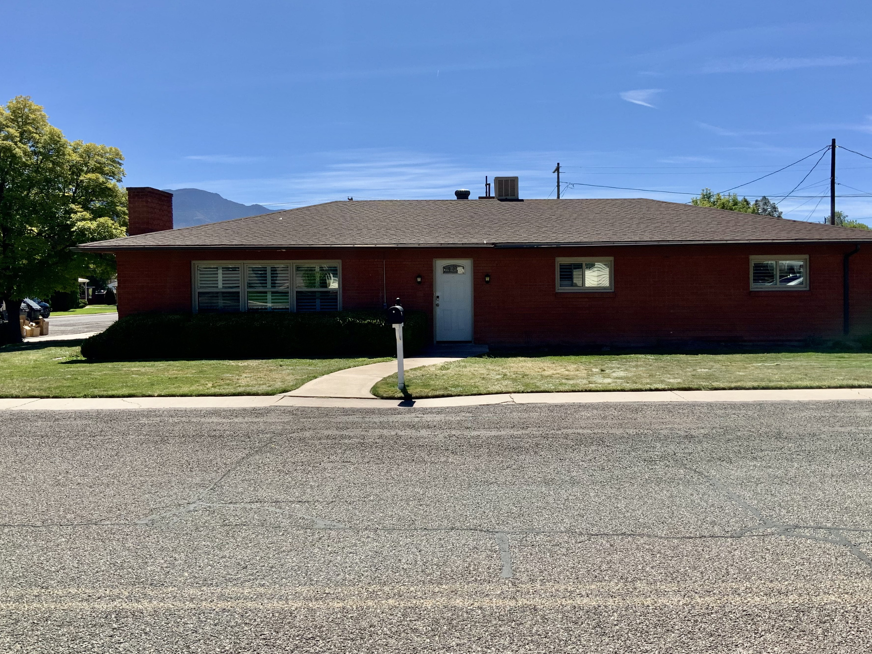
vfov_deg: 42.9
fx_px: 831
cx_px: 460
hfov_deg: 55.3
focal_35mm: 33
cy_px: 285
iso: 16
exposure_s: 1/2227
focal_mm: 3
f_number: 1.8
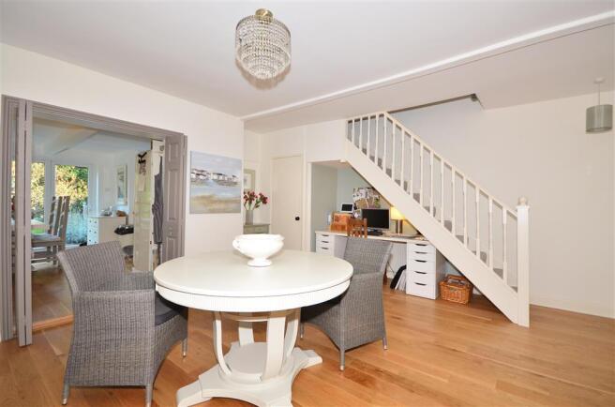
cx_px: 308
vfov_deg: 77.0
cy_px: 204
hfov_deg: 100.5
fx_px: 256
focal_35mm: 15
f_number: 4.5
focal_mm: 10
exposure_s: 1/25
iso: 200
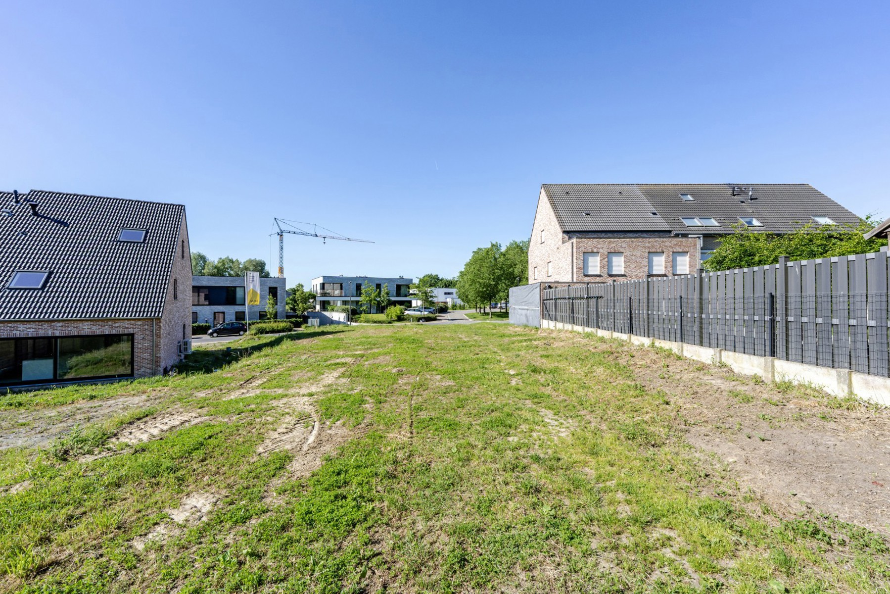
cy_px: 297
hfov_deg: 104.2
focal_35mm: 14
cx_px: 445
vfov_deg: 81.2
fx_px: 346
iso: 250
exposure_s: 1/400
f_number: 11
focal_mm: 14
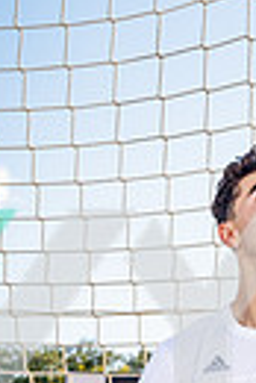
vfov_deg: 13.8
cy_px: 510
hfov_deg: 9.6
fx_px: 1511
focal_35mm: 142
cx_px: 280
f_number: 6.3
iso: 100
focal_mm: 41
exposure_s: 1/250
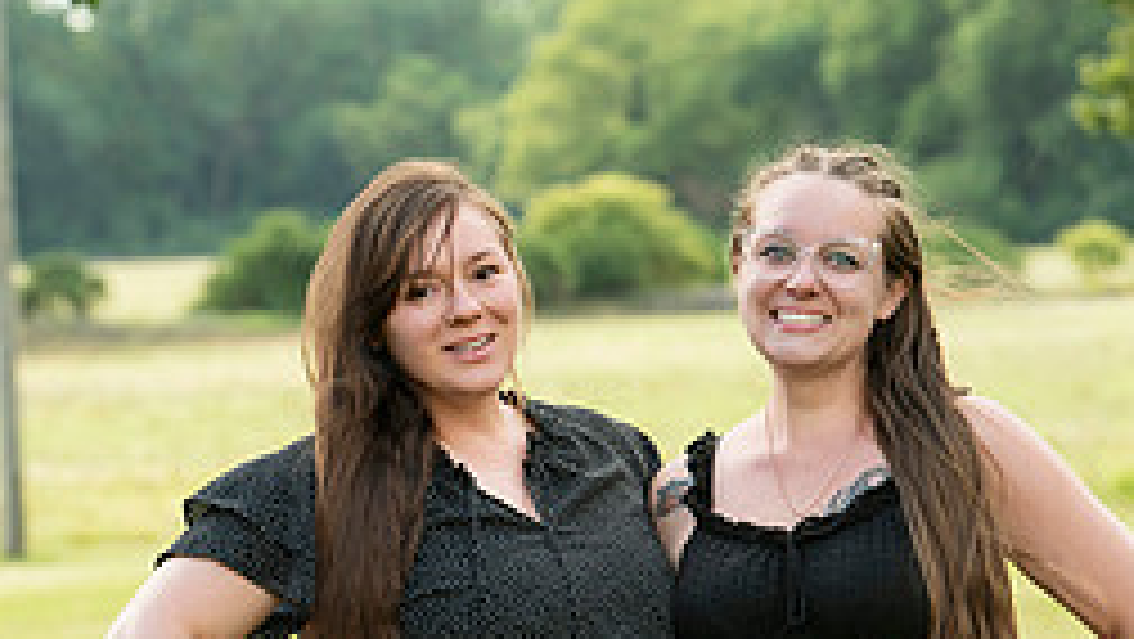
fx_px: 8453
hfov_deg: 7.7
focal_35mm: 281
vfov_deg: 4.3
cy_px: 783
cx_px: 630
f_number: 6.3
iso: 320
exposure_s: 1/125
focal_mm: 150
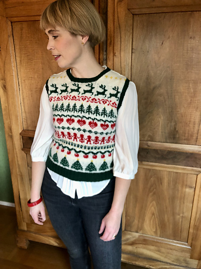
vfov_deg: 63.4
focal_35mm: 28
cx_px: 100
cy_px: 134
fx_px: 217
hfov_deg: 49.7
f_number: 1.8
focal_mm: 4
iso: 100
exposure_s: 1/15
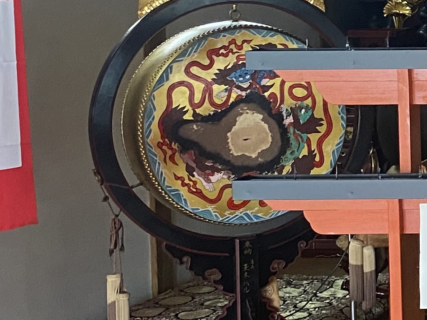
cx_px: 816
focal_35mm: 111
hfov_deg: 14.9
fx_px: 1369
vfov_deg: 13.2
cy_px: 43
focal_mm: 4.25
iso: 500
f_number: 1.8
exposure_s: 1/60
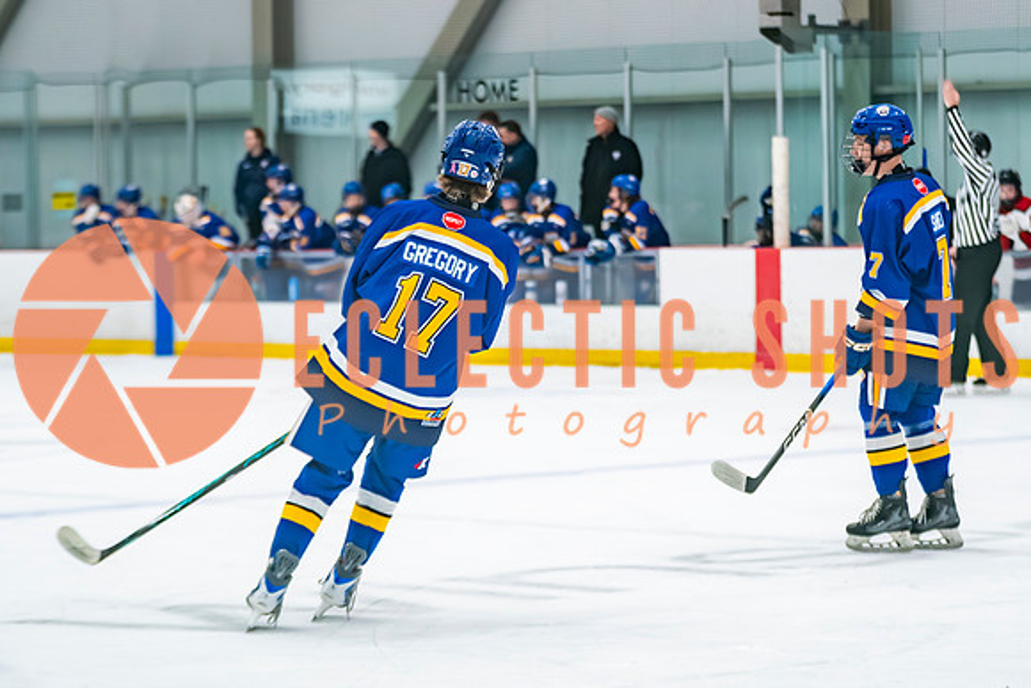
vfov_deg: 9.1
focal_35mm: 151
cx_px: 556
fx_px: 4315
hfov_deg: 13.6
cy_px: 291
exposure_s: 1/640
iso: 2000
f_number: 2.8
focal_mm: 100
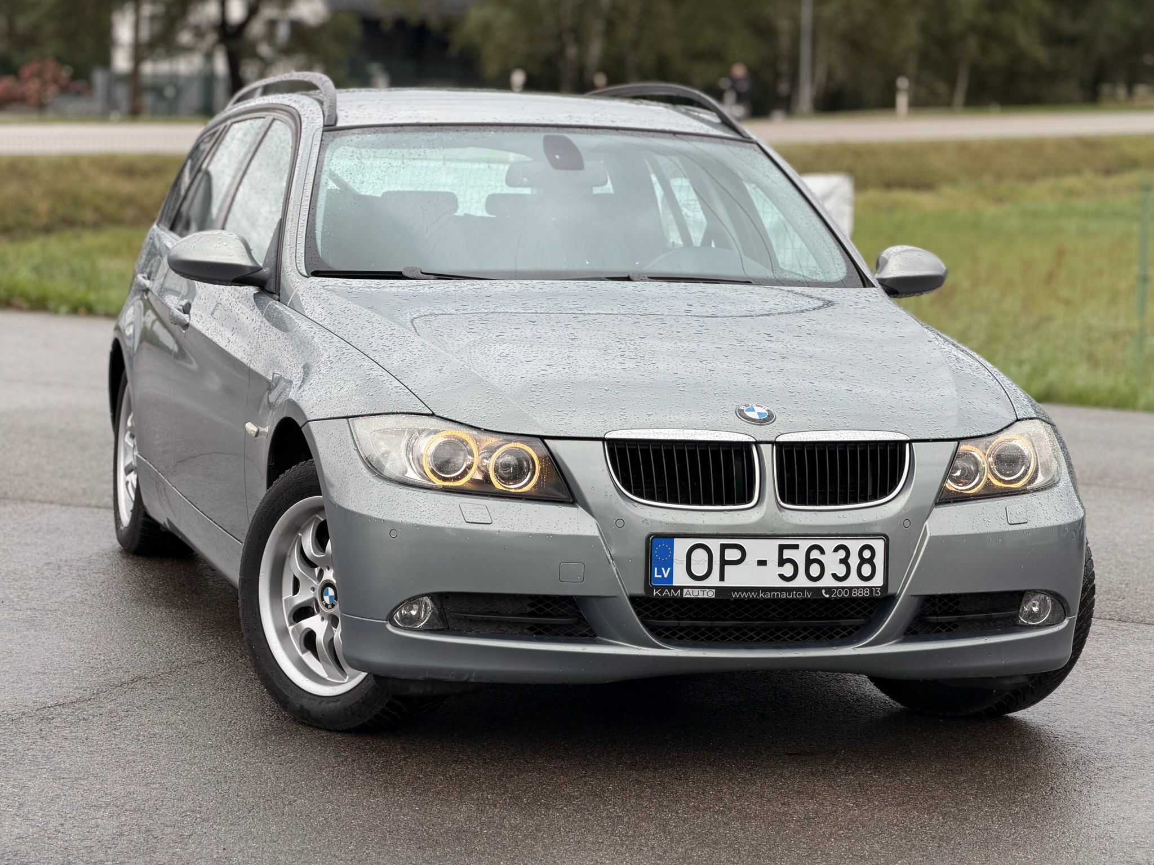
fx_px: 3334
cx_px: 577
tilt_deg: -6.2
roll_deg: +0.0
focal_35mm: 100
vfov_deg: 14.8
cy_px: 432
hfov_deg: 19.6
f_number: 2.8
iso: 64
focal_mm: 16.89
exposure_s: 1/121
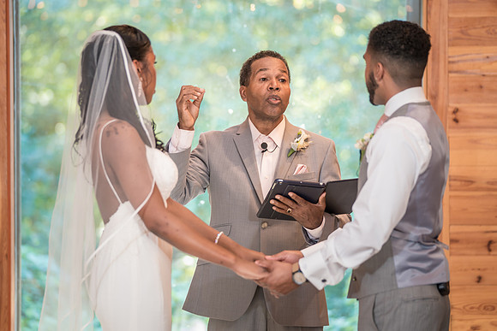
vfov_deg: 9.1
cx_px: 216
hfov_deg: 13.7
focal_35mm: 150
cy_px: 164
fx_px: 2074
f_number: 2.8
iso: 800
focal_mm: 133
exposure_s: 1/100
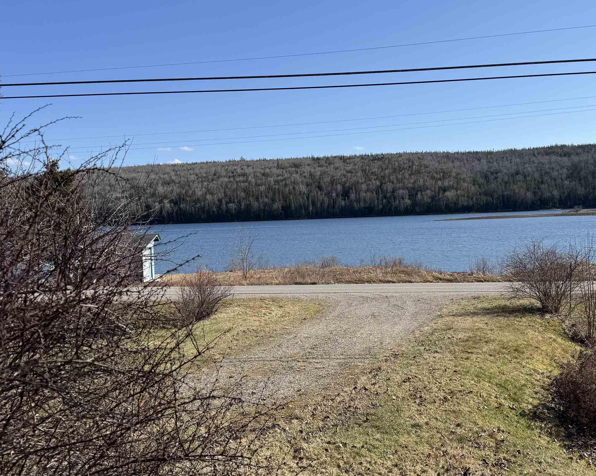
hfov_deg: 50.1
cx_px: 337
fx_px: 635
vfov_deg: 41.2
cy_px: 235
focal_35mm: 36
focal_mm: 6.76
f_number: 1.78
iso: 80
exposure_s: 1/4975
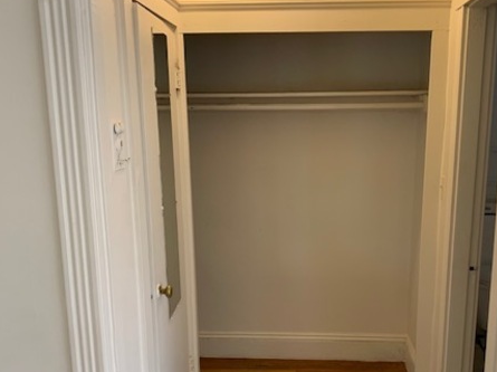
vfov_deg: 36.4
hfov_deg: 47.8
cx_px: 272
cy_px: 247
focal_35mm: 39
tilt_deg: -11.4
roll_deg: -0.8
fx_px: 559
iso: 100
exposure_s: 1/86
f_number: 1.8
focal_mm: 4.25
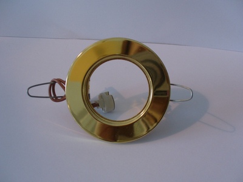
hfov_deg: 44.8
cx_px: 122
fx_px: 295
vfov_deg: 34.3
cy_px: 91
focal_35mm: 42
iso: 100
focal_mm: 7
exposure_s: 1/30
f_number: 2.9
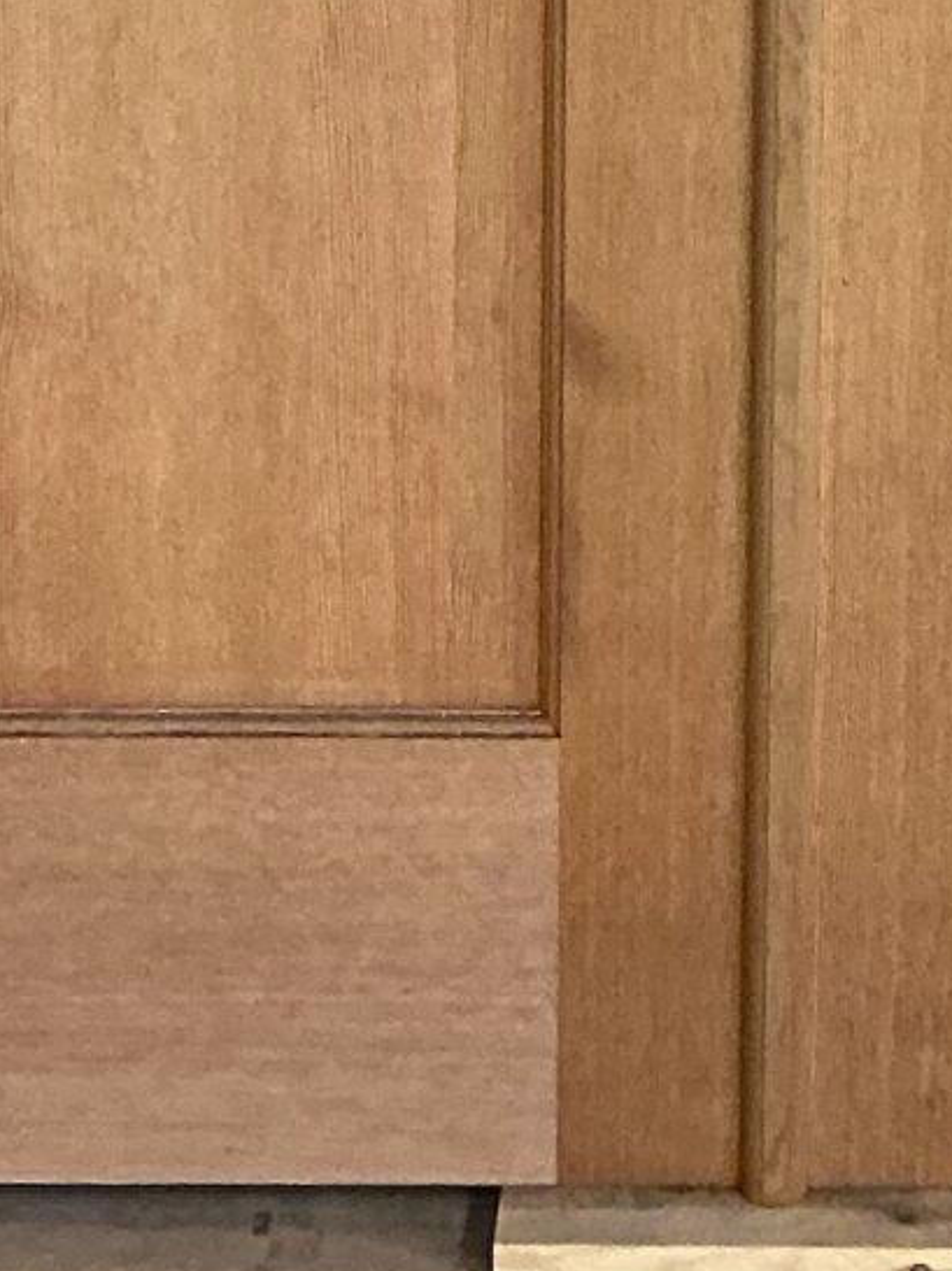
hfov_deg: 10.8
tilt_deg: -16.0
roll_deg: -0.8
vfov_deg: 13.5
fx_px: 4991
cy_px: -754
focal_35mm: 136
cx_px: 836
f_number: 1.8
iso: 125
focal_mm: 3
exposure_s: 1/60
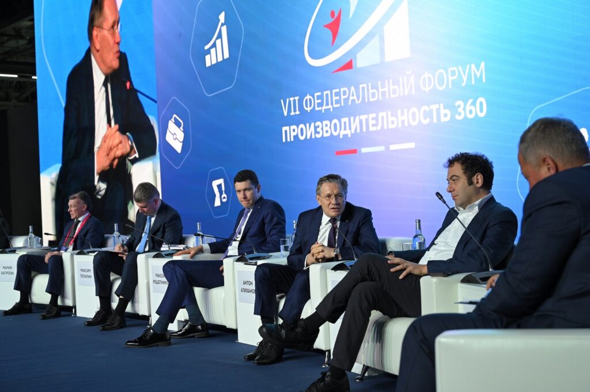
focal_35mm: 56
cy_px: 196
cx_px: 295
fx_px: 917
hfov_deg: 35.7
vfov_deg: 24.2
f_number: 4.5
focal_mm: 56
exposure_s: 1/200
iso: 1600
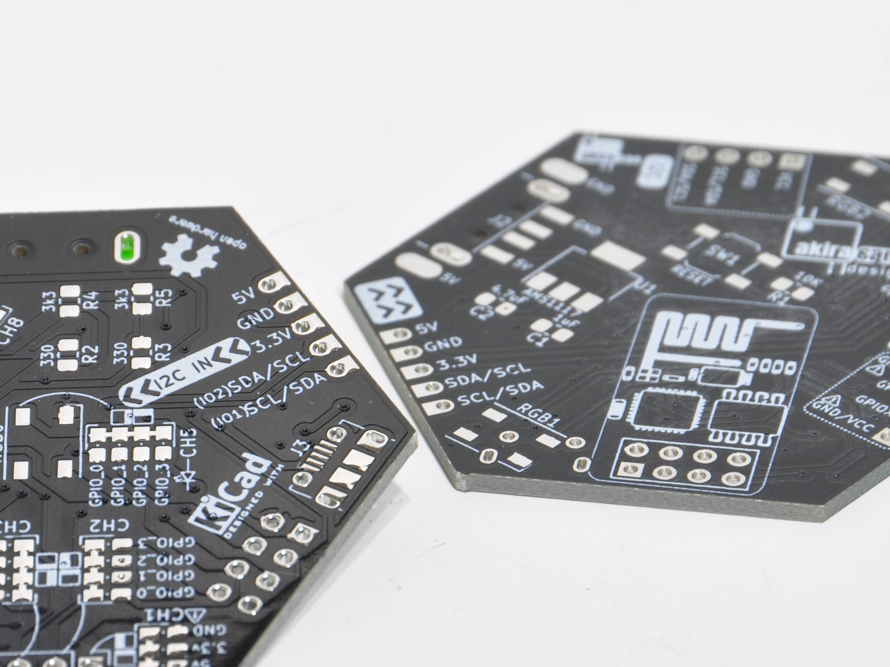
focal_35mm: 65
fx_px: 1666
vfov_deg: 22.6
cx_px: 381
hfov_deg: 29.9
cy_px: 391
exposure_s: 1/2
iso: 200
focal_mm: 27
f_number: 13
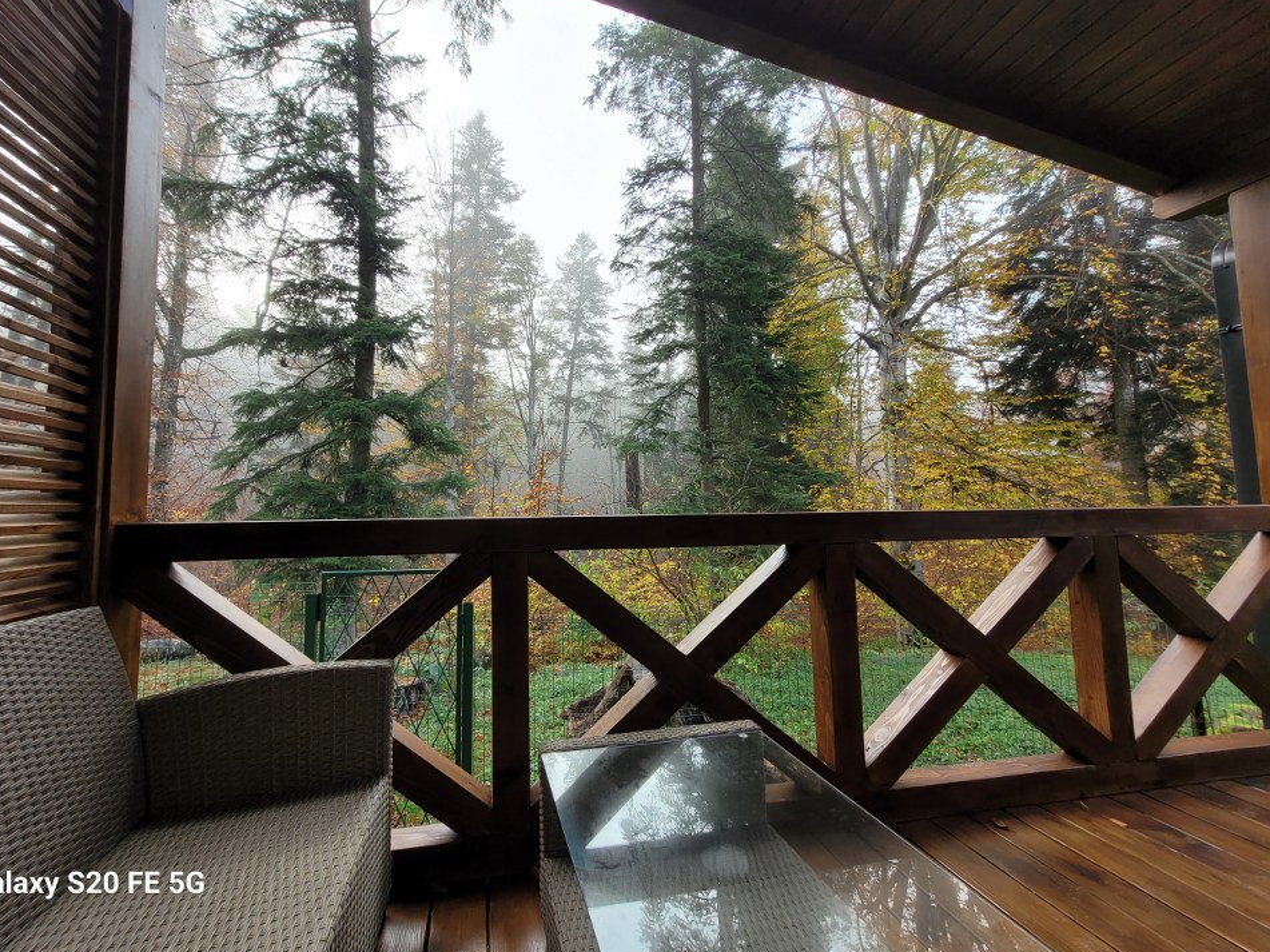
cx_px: 588
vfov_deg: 85.6
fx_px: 514
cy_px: 458
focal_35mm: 14
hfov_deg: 101.9
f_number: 2.2
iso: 40
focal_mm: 1.74
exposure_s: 1/138
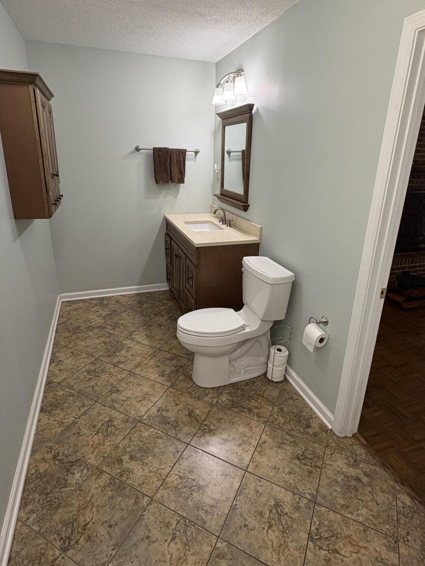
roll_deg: -2.3
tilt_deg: -16.9
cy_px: 261
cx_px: 207
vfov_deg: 81.6
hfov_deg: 66.0
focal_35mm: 20
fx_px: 327
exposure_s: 1/99
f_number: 2.2
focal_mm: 2.22
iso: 200
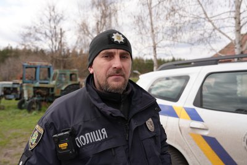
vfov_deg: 45.0
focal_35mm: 29
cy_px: 82
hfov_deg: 63.6
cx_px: 124
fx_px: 199
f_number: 4.5
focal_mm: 29
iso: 80
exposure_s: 1/400
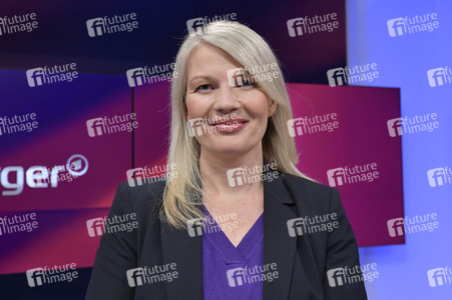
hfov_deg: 41.1
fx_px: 602
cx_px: 226
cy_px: 150
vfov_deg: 28.0
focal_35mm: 48
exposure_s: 1/200
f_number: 6.3
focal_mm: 48
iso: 2500
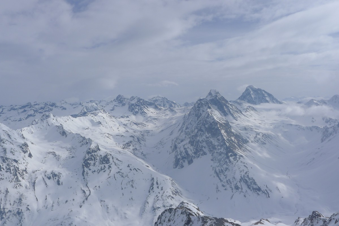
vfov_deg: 41.1
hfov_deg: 58.7
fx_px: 301
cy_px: 113
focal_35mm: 32
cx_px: 170
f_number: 7.1
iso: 80
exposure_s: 1/1000
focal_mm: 6.8
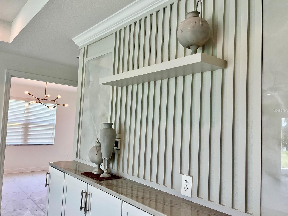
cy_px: 110
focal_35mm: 27
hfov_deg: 65.3
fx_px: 225
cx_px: 142
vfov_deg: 51.4
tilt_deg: +5.5
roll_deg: -3.4
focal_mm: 5.1
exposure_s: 1/120
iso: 40
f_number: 1.6
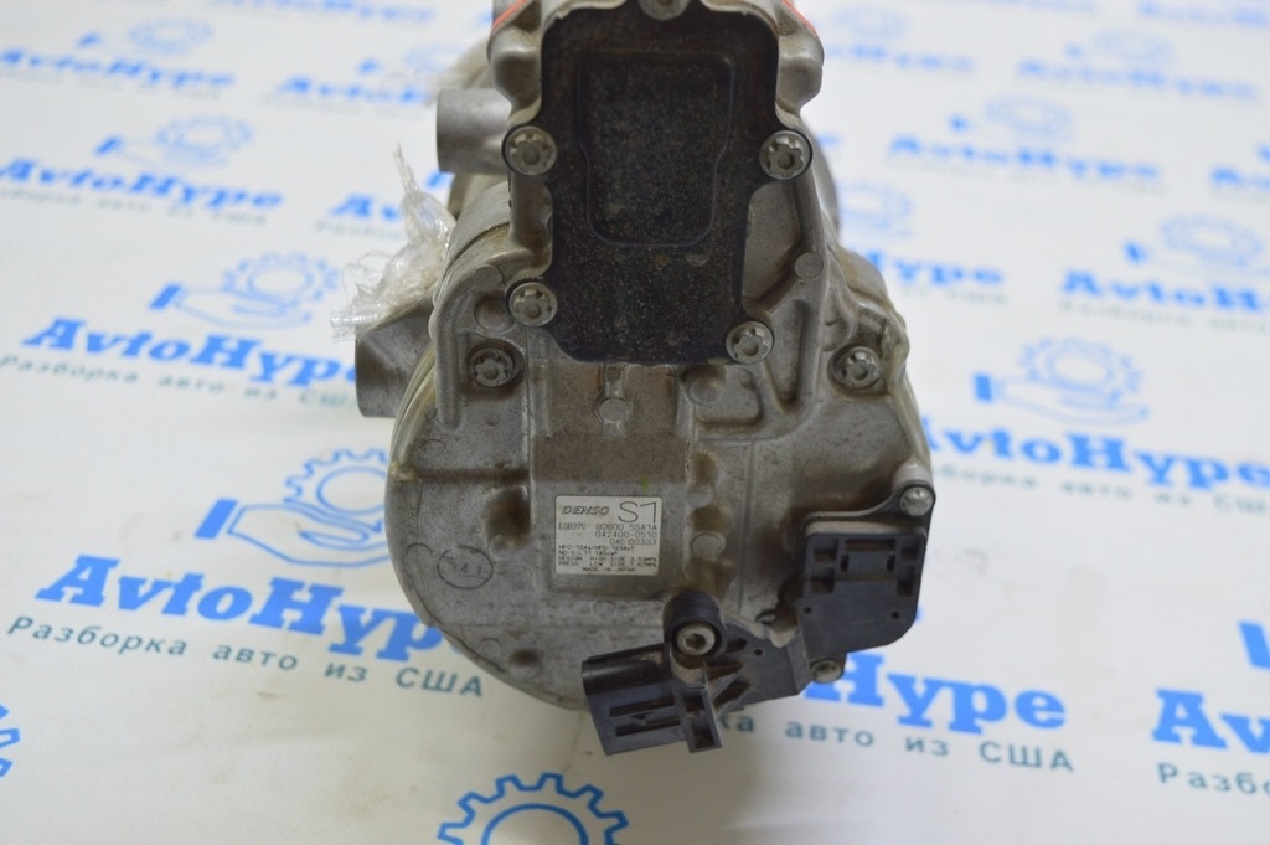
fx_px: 1533
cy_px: 422
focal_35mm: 44
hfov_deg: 45.0
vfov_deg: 30.8
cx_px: 635
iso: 400
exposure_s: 1/20
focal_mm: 29
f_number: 5.6
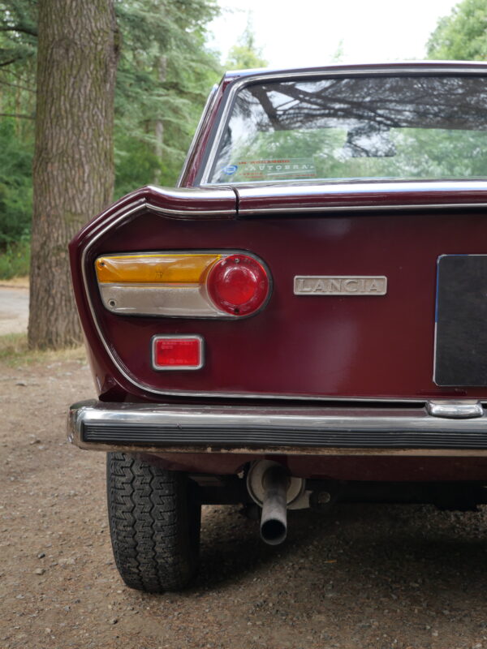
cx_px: 244
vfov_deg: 42.9
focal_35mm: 44
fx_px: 825
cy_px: 324
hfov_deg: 32.9
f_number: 4.2
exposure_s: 1/125
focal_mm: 22
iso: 200
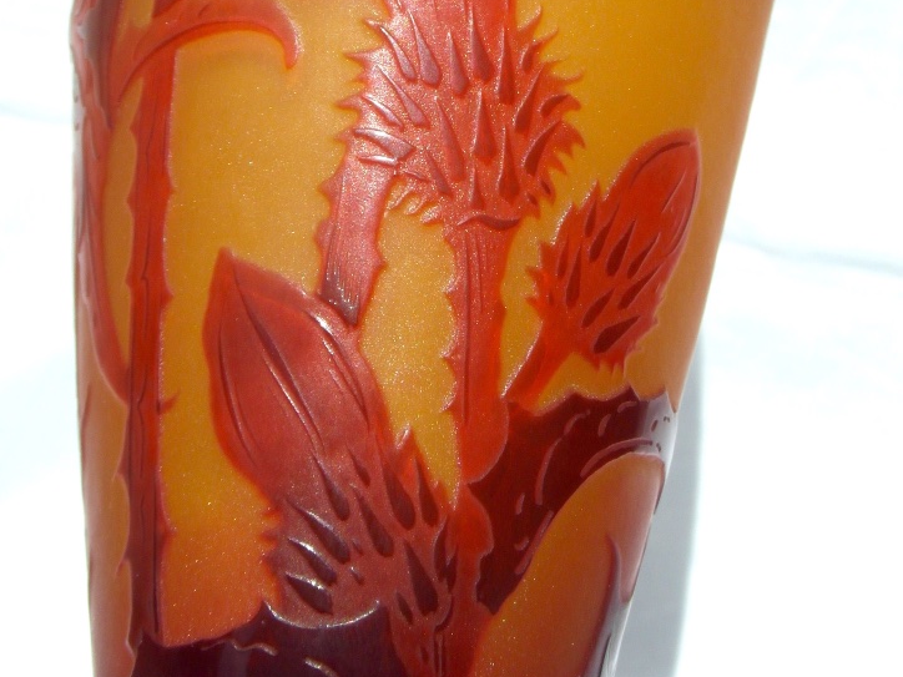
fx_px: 1774
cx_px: 442
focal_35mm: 68
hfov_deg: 28.6
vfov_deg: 21.5
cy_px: 183
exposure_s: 1/750
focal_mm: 6.8
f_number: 5.8
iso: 80
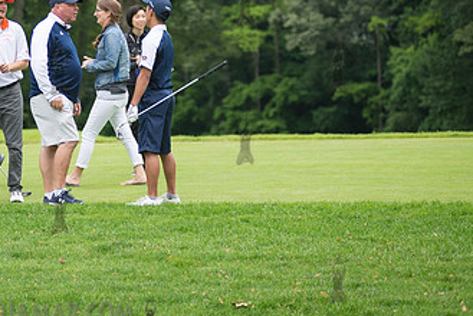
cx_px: 59
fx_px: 2130
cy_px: 70
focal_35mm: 162
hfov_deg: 12.6
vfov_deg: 8.5
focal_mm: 92
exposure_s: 1/1000
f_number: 2.8
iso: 320
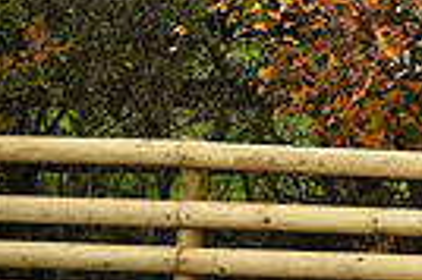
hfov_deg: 2.4
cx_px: 797
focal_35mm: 864
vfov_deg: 1.6
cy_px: -164
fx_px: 10116
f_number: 5
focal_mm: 200
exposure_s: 1/1000
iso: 900
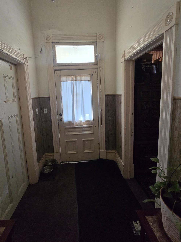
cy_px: 107
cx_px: 83
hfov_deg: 81.6
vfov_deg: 97.7
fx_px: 105
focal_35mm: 15
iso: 640
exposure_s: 1/60
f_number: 2.2
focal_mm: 2.2
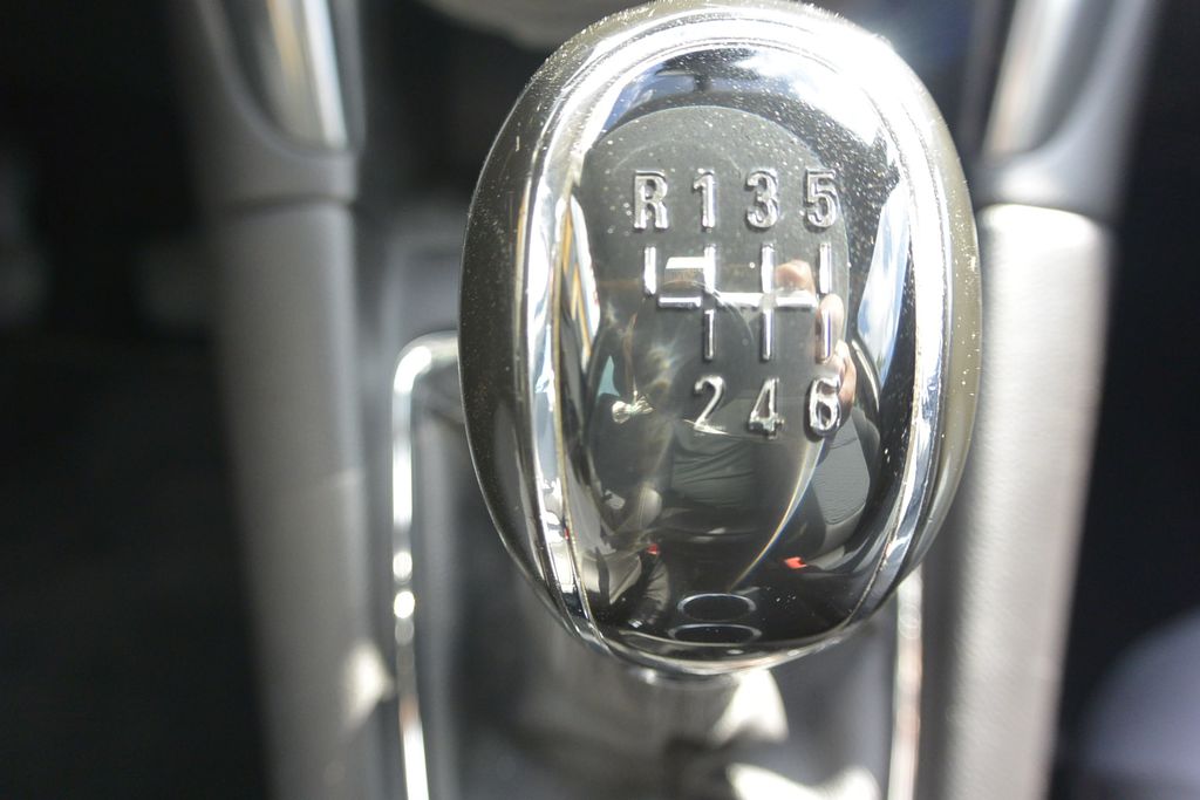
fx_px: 1033
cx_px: 600
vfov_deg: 42.3
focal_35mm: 31
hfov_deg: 60.3
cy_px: 400
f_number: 3.8
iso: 400
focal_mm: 11.8
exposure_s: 1/125
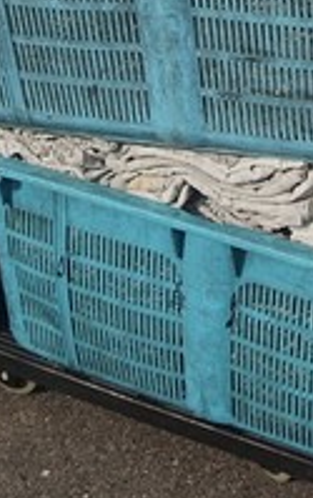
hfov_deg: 15.7
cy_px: -55
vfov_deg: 23.3
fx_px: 1129
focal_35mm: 83
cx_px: 240
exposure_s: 1/1000
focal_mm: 4.7
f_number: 4
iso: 100
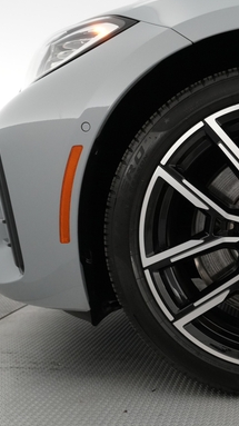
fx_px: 474
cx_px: 280
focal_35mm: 42
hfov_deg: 25.6
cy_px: 216
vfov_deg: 48.4
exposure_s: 1/125
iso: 4000
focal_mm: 24
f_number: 4.5
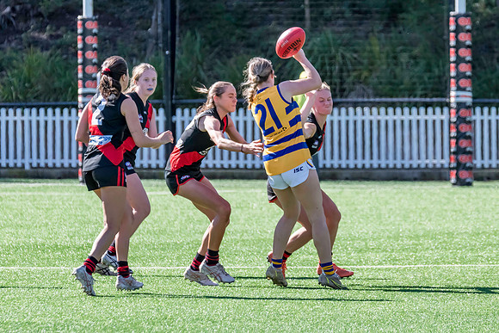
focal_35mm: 546
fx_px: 7572
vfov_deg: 2.5
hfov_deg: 3.8
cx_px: 297
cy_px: 122
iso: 800
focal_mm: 290
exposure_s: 1/1600
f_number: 7.1
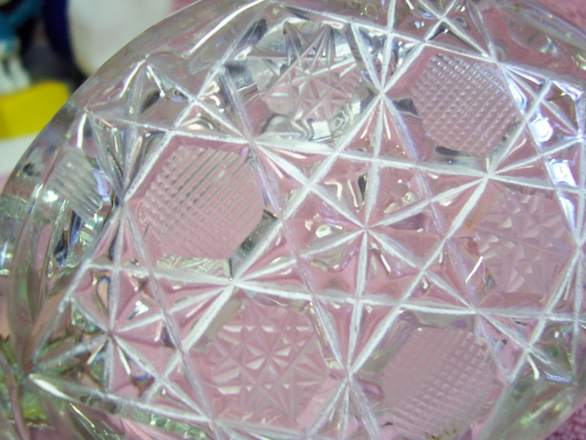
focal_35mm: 37
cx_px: 293
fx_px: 626
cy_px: 220
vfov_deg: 38.7
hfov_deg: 50.1
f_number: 2.8
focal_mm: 5.6
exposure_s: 1/30
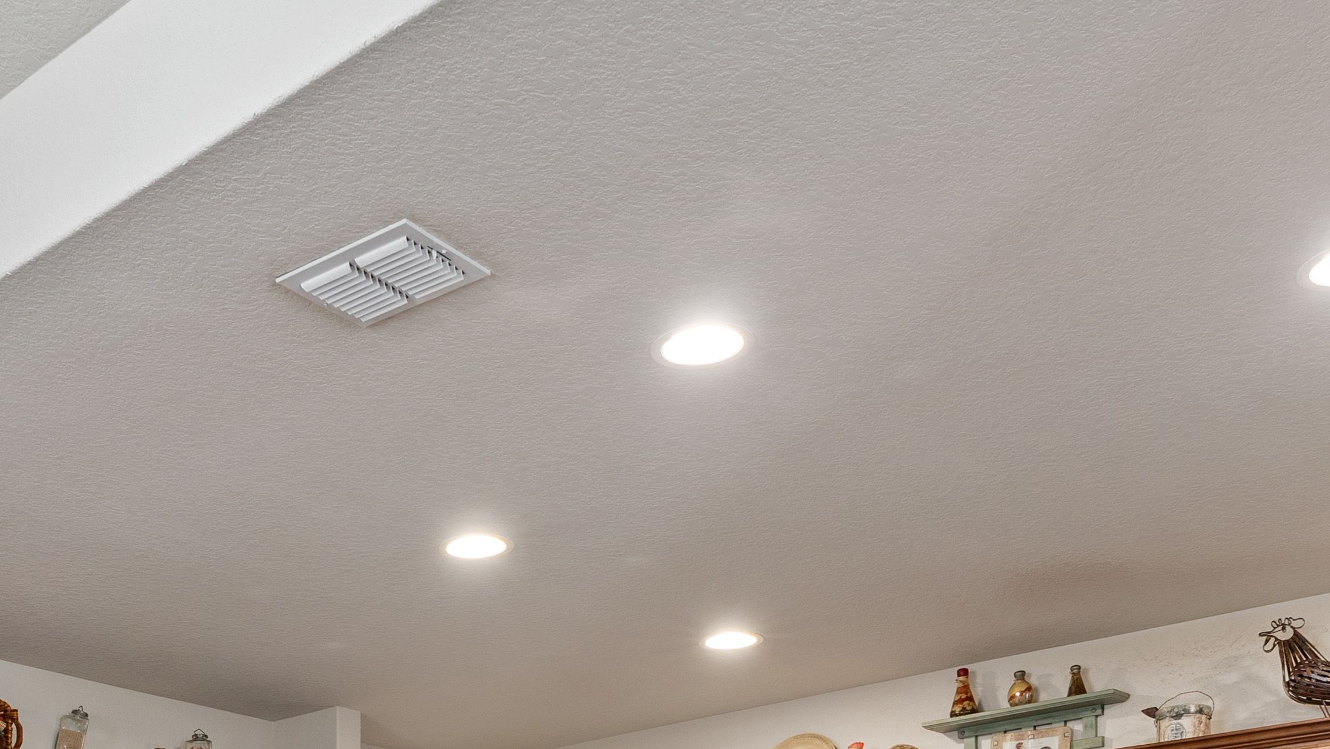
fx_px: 1622
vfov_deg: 21.4
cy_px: 1155
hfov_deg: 42.7
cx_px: 284
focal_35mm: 46
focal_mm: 16
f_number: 7.1
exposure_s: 1.3
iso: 320
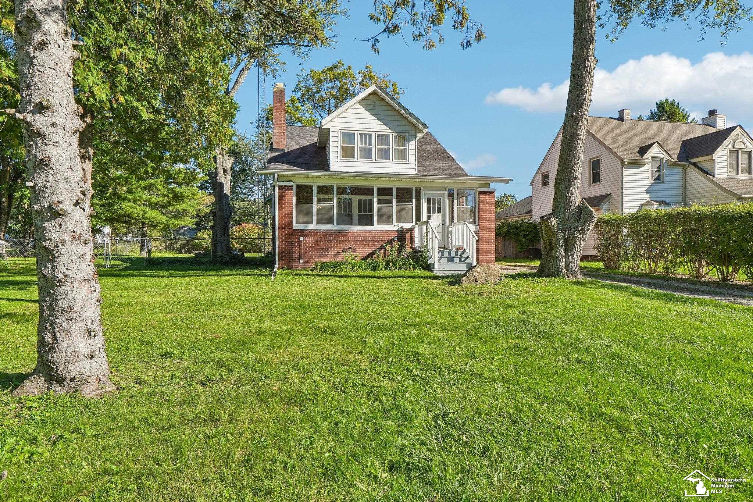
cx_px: 376
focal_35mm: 20
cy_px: 251
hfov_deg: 83.3
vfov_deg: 61.3
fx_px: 423
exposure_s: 1/200
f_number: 8
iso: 100
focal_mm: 13.5
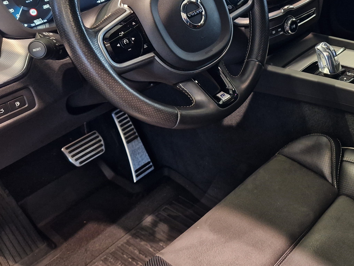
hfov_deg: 40.4
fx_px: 460
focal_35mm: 45
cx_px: 281
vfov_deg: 32.1
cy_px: 108
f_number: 1.8
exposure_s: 1/100
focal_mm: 5.4
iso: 250
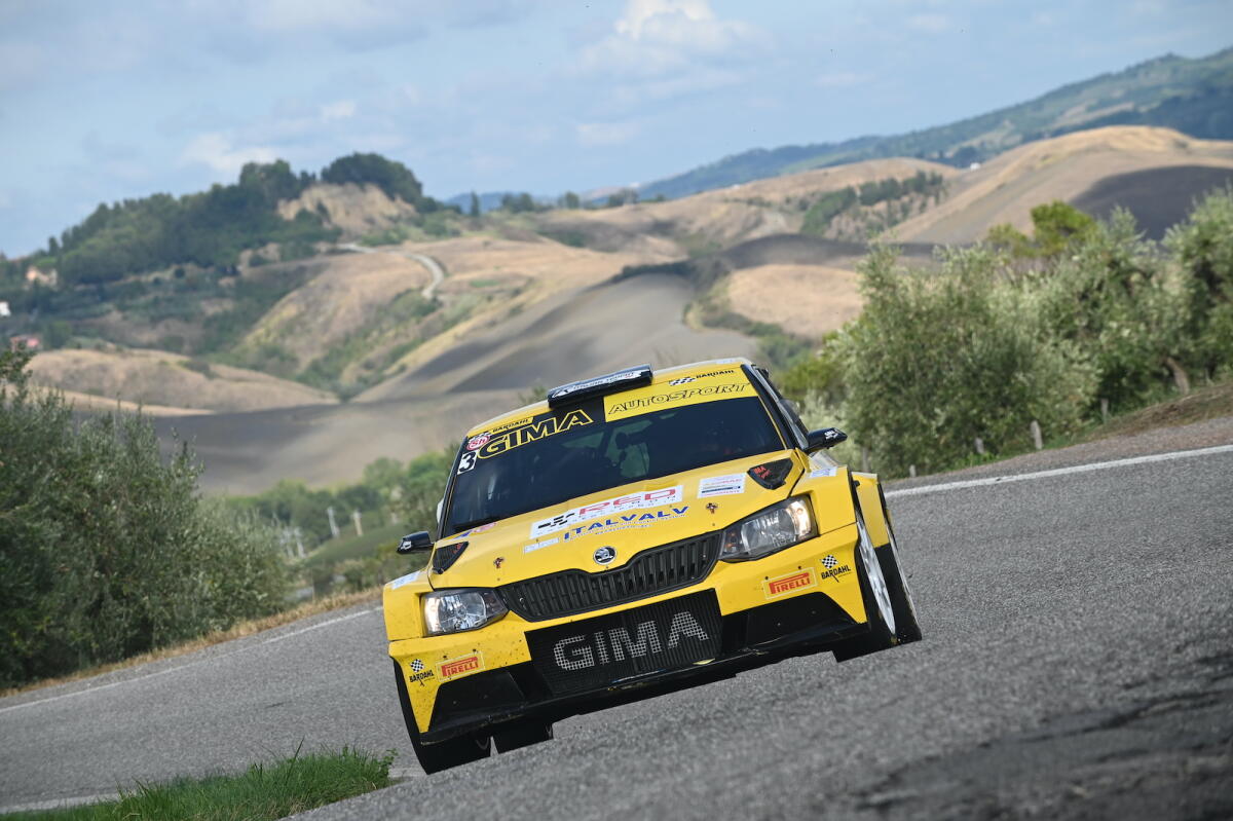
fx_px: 5991
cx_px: 616
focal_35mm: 175
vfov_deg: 7.8
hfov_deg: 11.8
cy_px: 410
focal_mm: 175
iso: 400
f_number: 7.1
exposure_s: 1/1250
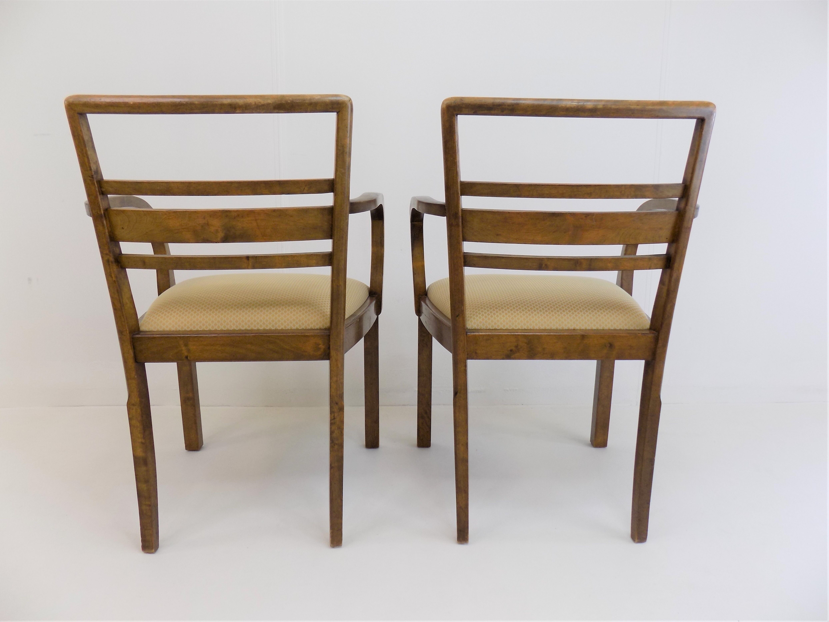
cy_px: 311
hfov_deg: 73.9
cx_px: 414
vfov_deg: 58.9
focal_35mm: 23
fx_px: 551
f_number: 3.1
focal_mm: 4
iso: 80
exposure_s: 1/60
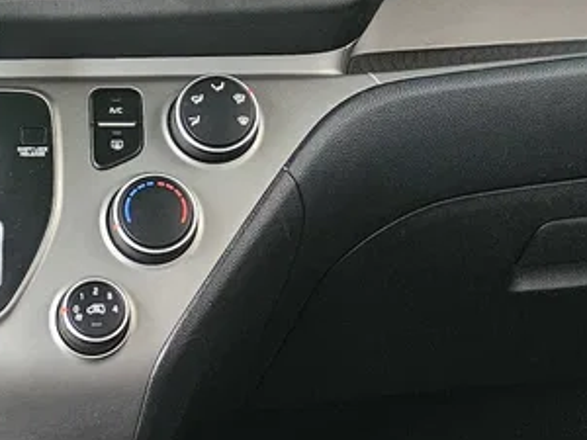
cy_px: 526
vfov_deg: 15.5
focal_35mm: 92
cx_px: -127
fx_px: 1560
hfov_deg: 19.9
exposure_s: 1/120
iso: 500
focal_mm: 5.4
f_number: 1.8
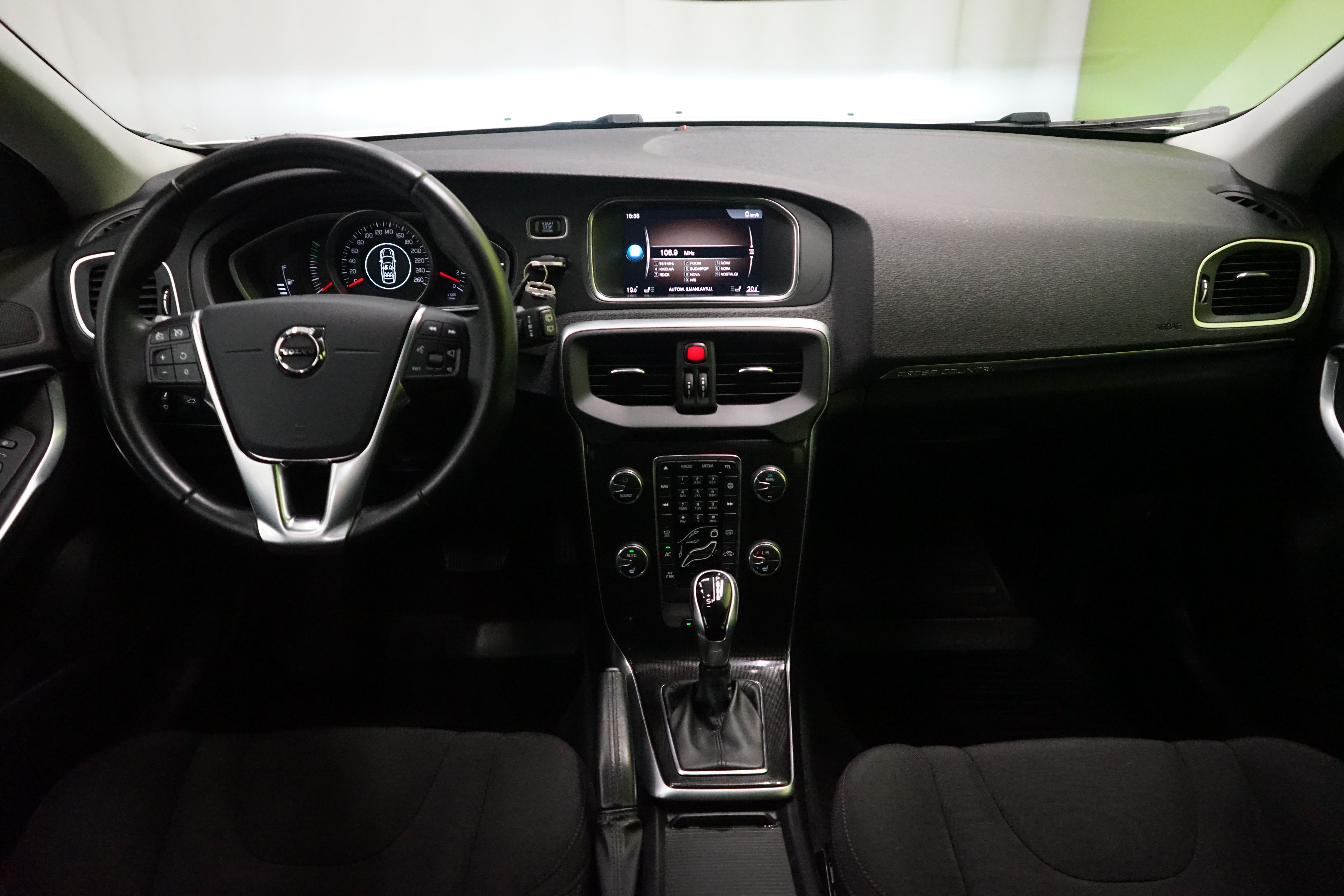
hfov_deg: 65.5
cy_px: 448
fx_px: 1045
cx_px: 672
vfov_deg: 46.4
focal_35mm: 28
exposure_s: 1/125
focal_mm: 28
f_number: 3.5
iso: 6400
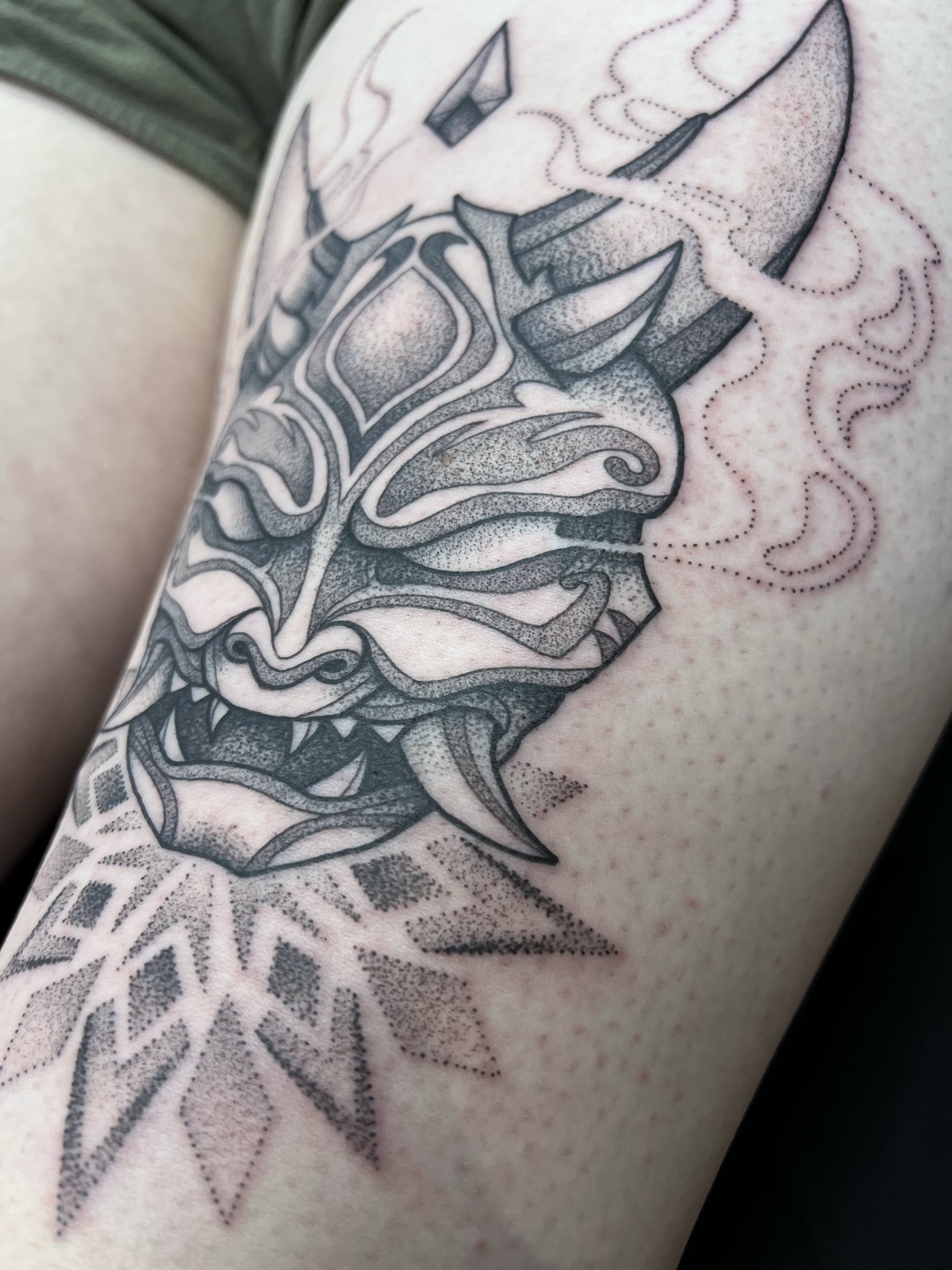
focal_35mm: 26
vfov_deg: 67.3
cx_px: 476
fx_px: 953
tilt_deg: -60.1
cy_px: 635
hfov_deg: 53.1
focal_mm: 5.7
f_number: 1.5
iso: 125
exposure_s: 1/100
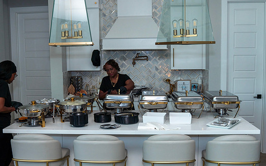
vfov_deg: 31.2
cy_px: 85
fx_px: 297
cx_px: 118
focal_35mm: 41
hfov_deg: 48.1
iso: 200
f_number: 5.6
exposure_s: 1/160
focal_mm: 24
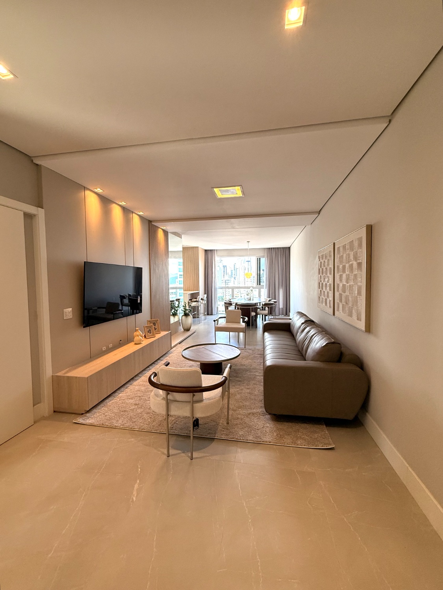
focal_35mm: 14
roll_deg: -1.1
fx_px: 239
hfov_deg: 85.7
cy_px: 295
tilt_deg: -2.4
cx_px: 222
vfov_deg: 102.1
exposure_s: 1/120
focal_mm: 2.22
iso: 125
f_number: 2.2
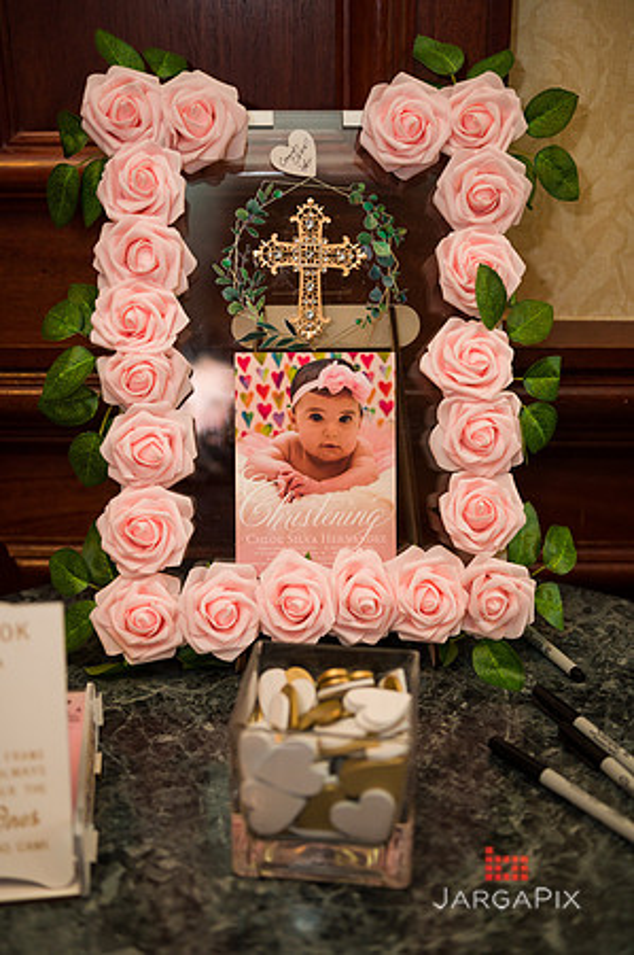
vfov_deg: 46.4
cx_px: 317
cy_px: 478
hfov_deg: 31.8
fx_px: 1112
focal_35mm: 42
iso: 1000
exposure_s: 1/125
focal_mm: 42
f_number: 3.2
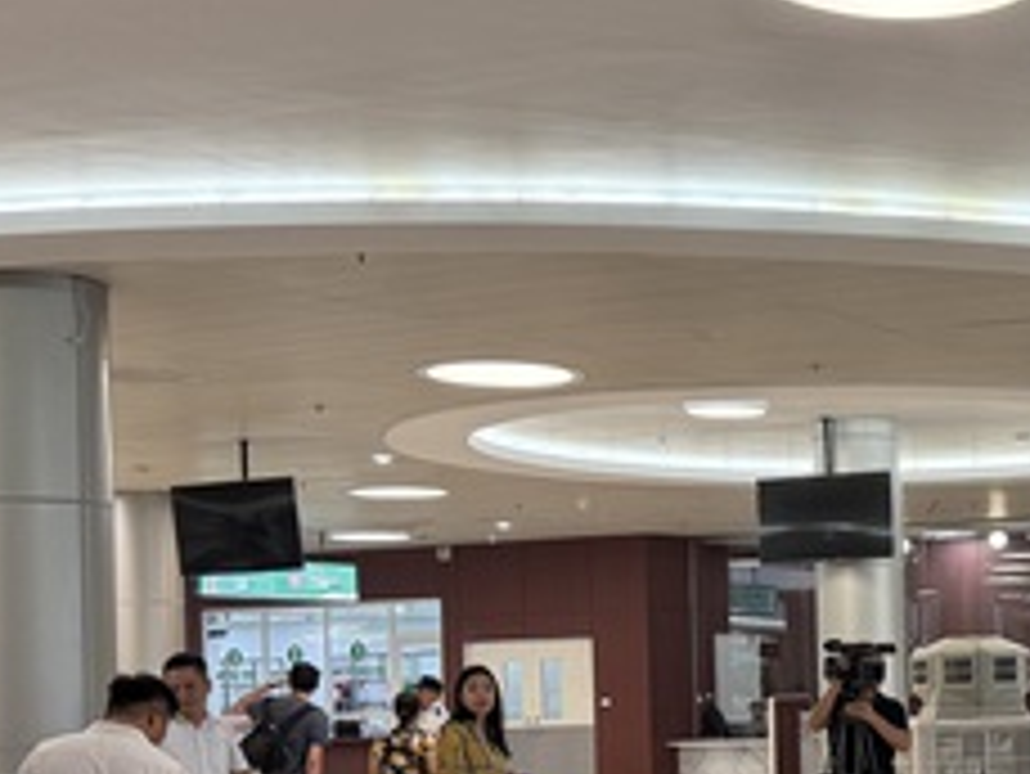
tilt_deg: +1.1
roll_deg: +1.5
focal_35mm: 68
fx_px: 2024
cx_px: 1255
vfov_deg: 21.3
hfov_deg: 25.5
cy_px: 630
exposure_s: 1/100
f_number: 1.78
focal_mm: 6.76
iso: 250
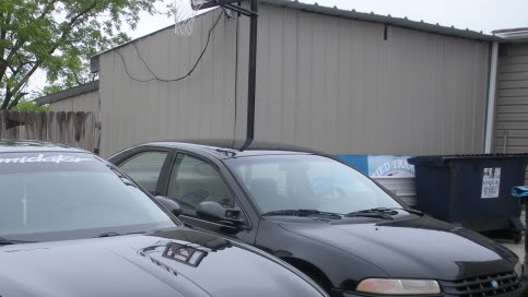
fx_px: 910
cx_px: 165
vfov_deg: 18.3
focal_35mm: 65
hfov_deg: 32.0
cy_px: 260
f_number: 3.5
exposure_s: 1/81.7
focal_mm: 6.3
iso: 64
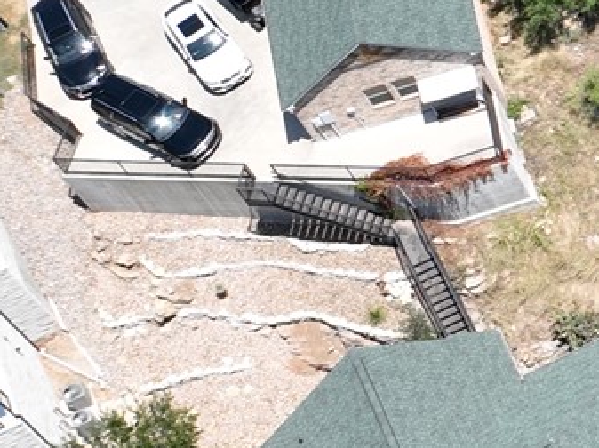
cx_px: 1476
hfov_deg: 11.2
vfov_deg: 10.1
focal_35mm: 146
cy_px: 212
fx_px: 2524
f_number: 2.8
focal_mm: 12.29
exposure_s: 1/1250
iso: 100
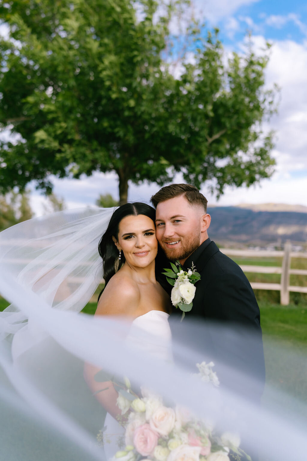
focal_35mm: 35
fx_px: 448
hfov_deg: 37.9
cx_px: 154
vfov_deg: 54.4
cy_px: 230
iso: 160
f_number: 2.2
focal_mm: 35
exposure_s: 1/2500
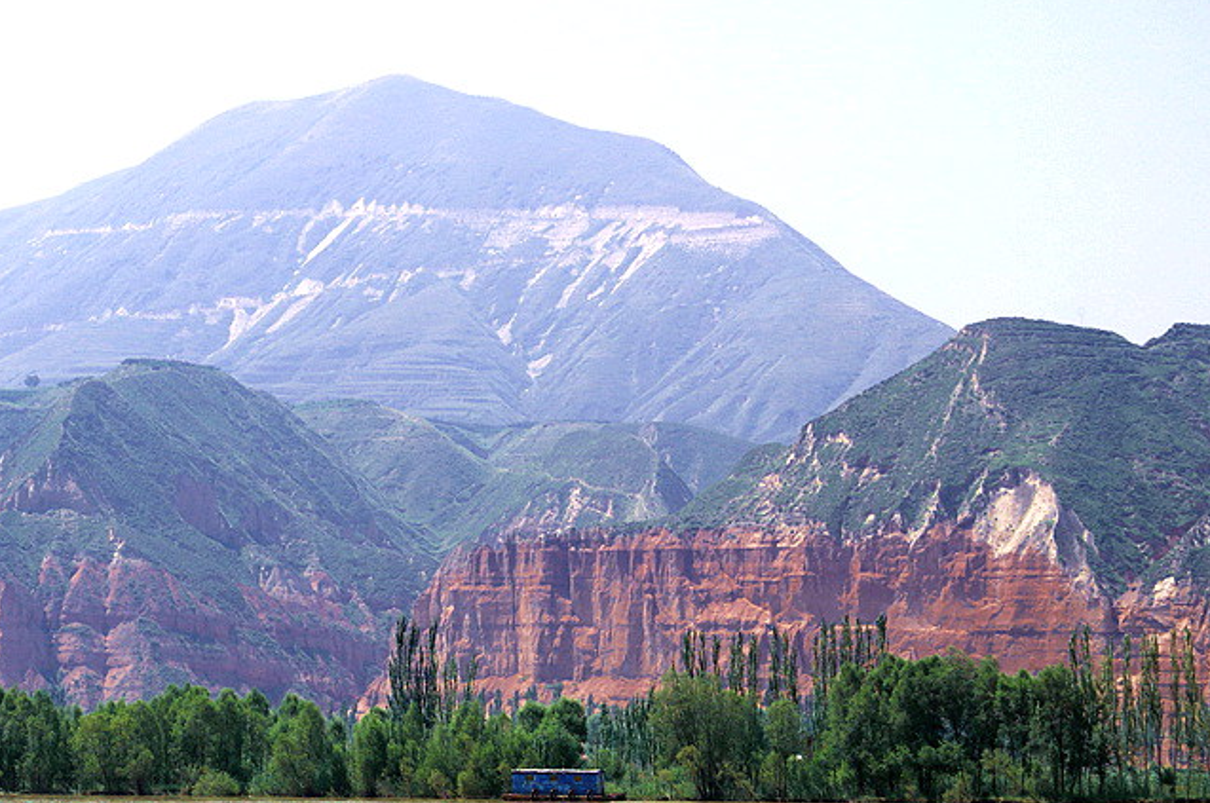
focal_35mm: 111
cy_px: 407
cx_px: 498
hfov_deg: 18.4
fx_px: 3726
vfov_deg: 12.3
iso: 100
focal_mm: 45
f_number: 5.6
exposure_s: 1/640
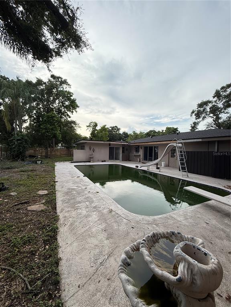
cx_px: 116
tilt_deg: -0.6
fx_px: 125
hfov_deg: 85.7
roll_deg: -1.7
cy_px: 154
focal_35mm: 14
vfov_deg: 102.1
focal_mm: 2.22
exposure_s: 1/701
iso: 50
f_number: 2.2
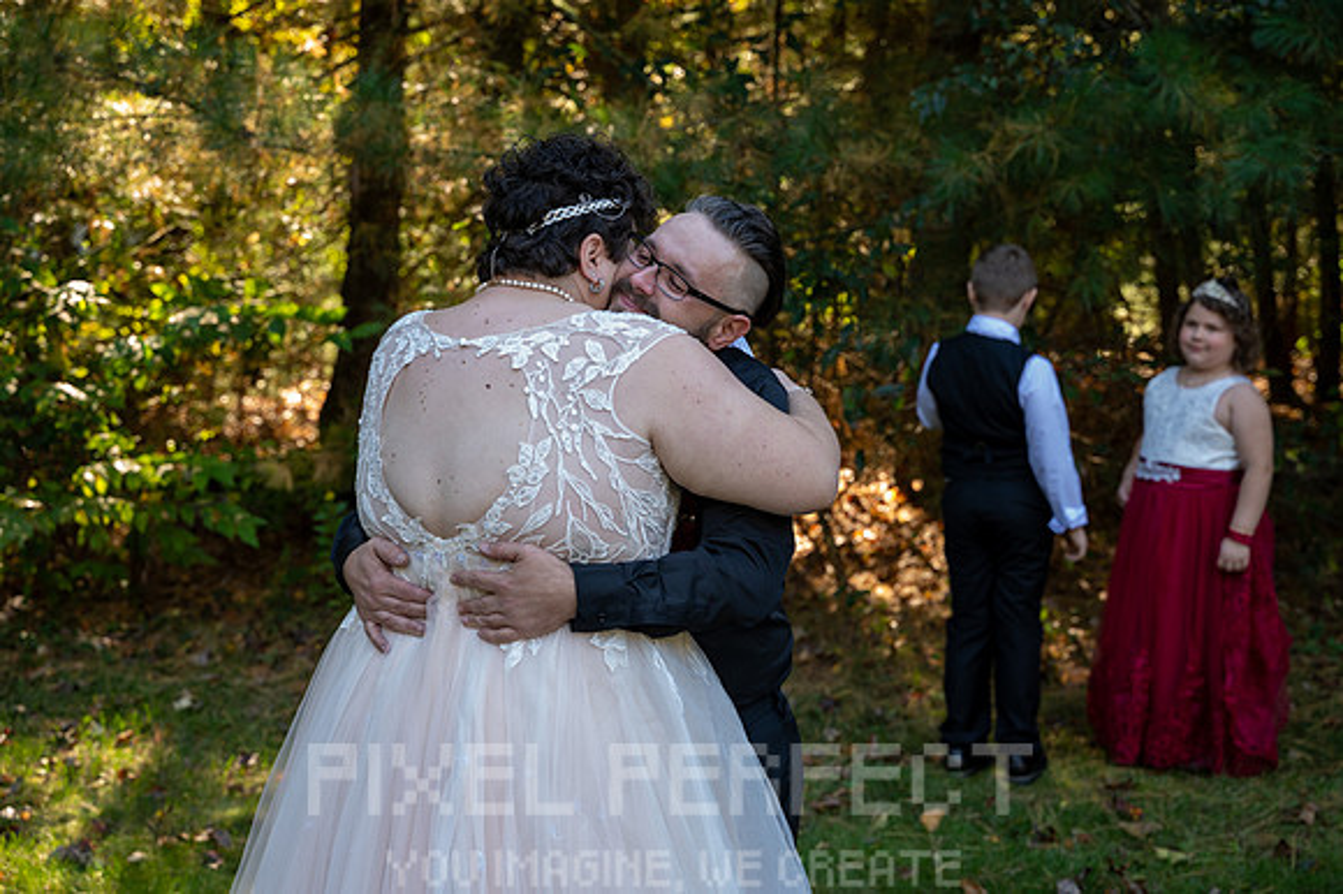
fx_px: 2162
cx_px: 672
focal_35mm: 58
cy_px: 447
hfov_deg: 34.5
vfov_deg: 23.4
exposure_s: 1/200
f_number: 4.5
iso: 800
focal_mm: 58
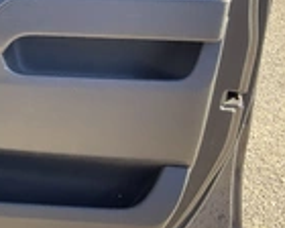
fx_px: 683
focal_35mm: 81
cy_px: 26
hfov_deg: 22.3
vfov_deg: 18.7
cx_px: -28
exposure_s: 1/154
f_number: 1.8
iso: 32
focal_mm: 3
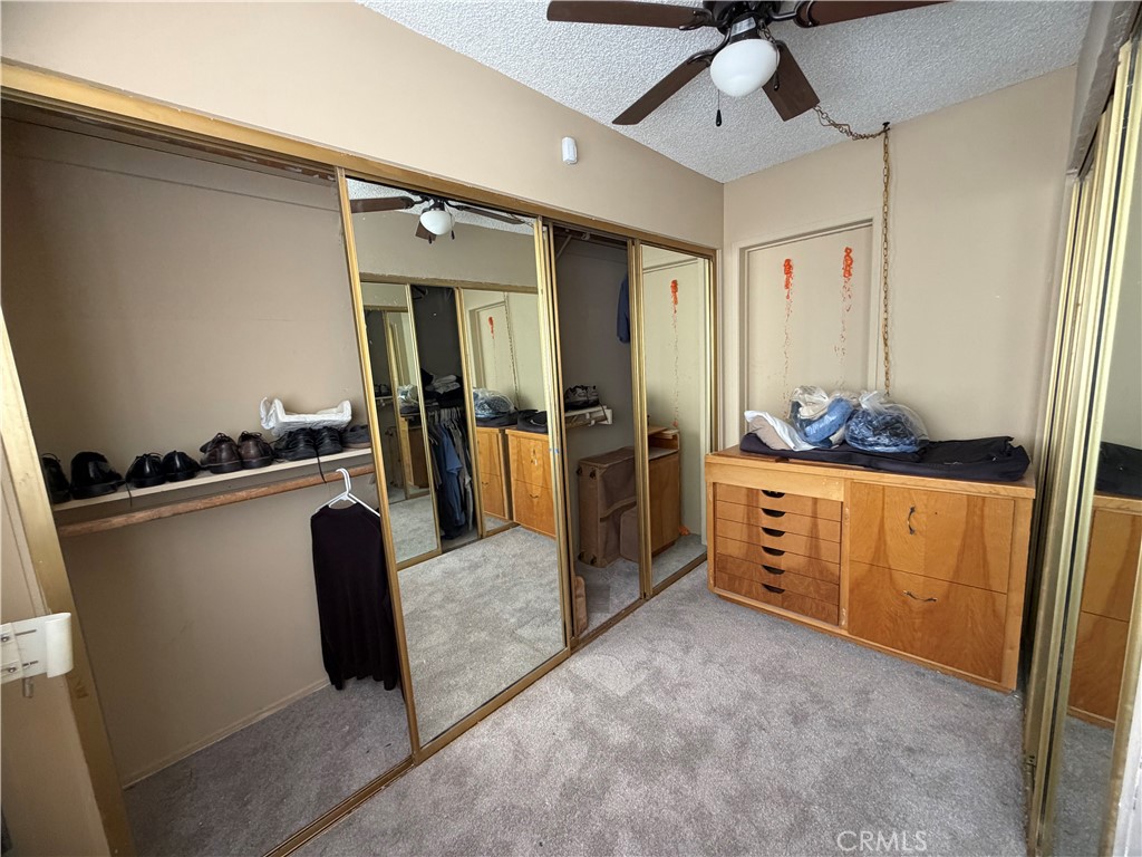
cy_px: 428
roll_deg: +3.9
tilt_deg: -8.9
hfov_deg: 102.1
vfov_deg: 85.7
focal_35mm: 14
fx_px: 462
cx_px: 571
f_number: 2.2
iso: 320
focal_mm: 2.22
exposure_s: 1/66
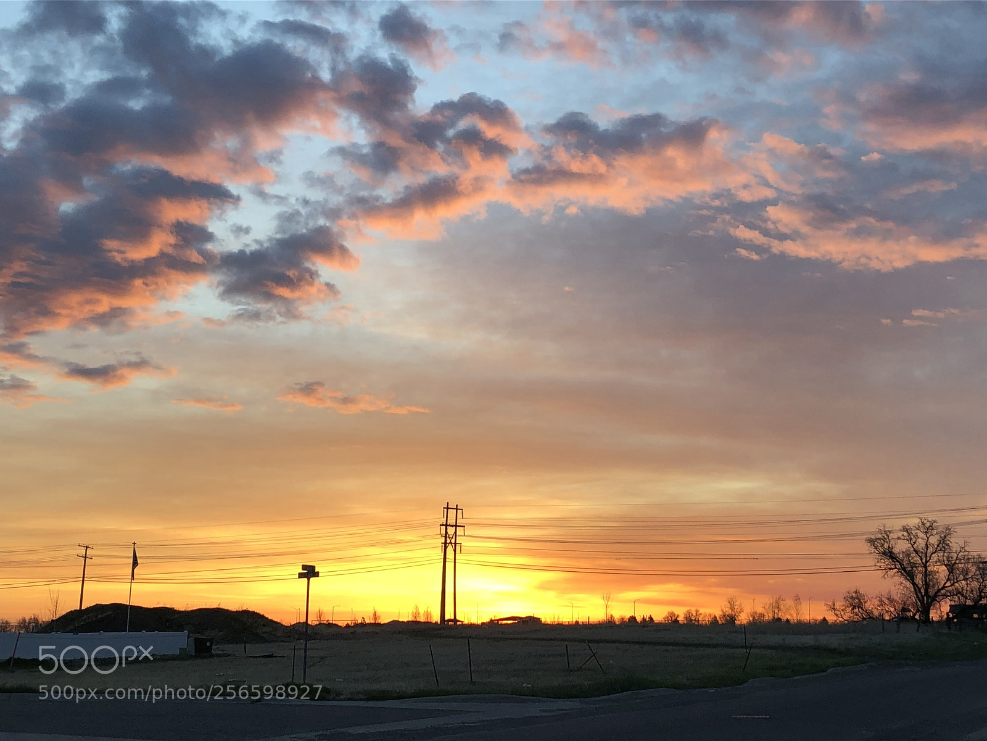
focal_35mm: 57
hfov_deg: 33.8
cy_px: 370
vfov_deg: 25.7
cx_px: 494
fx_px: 1625
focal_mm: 3.99
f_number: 1.8
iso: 25
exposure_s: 1/120
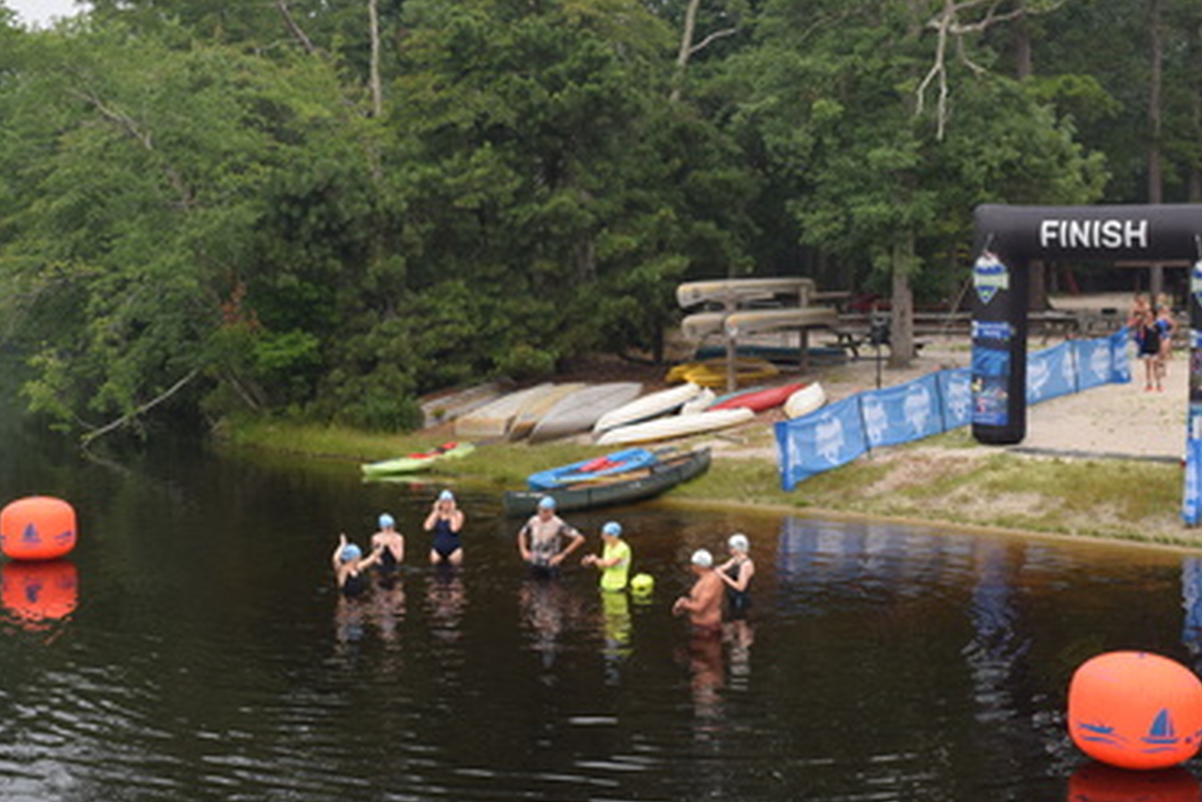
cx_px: 526
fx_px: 1862
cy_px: 333
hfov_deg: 35.7
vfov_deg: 24.3
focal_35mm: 56
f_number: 8
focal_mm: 25
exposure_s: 1/250
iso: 360
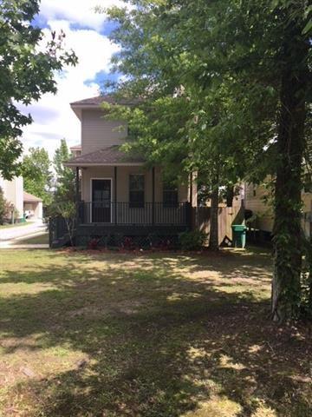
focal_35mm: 29
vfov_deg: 61.7
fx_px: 349
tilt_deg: -0.4
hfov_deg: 48.2
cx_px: 156
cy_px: 208
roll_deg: +0.4
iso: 25
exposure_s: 1/561
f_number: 2.2
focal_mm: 4.15
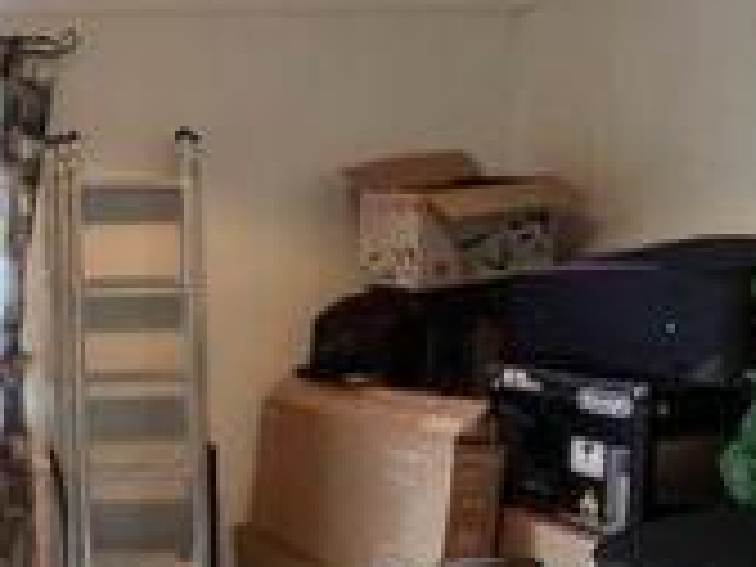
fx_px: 983
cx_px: -169
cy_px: 389
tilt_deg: -6.9
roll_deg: +1.0
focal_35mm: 45
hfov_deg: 33.5
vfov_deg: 31.9
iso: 125
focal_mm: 1.57
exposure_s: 1/50
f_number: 1.8
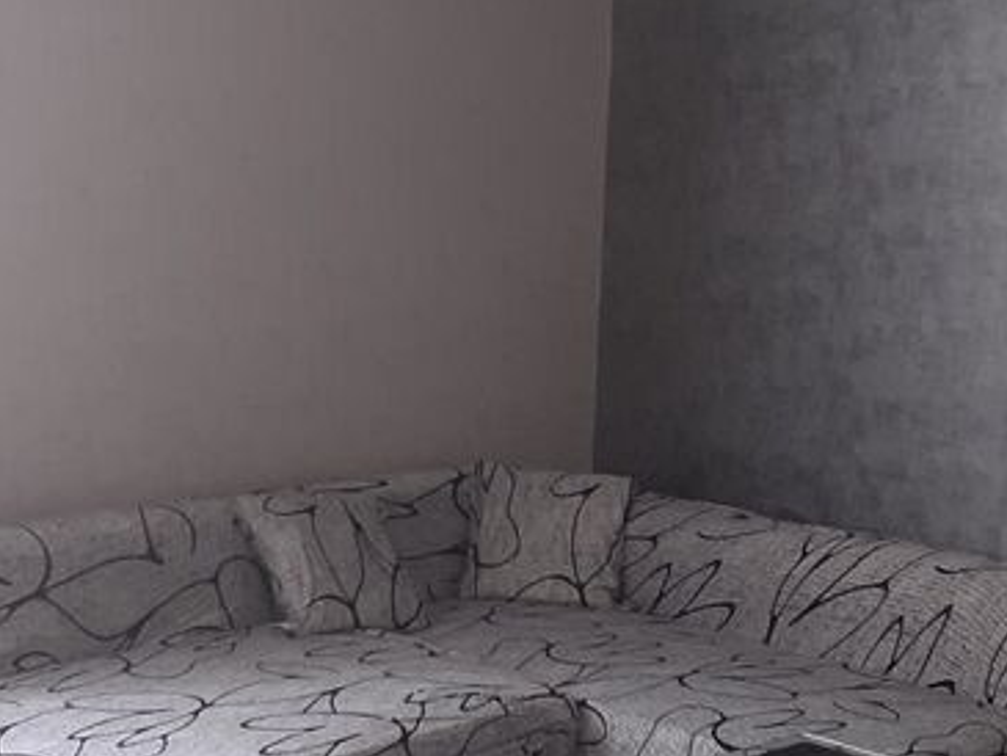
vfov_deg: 19.9
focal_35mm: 74
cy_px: 472
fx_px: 2153
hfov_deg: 26.3
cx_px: 447
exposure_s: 1/50
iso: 125
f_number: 1.9
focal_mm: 3.6
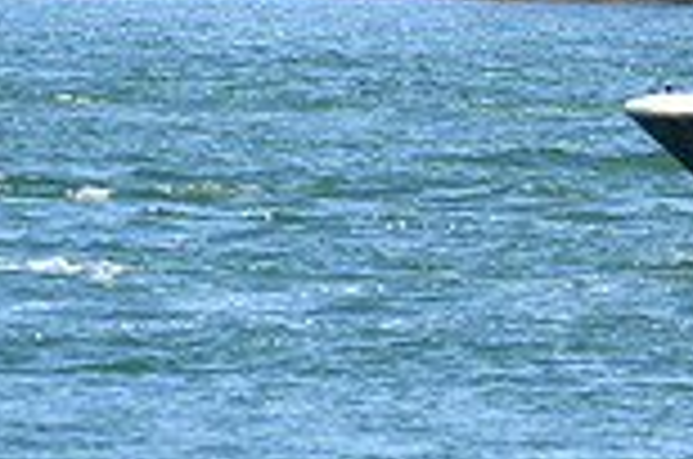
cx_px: 1206
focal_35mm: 657
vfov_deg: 2.1
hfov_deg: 3.1
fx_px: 12621
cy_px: -7
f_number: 8
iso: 100
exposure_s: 1/250
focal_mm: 116
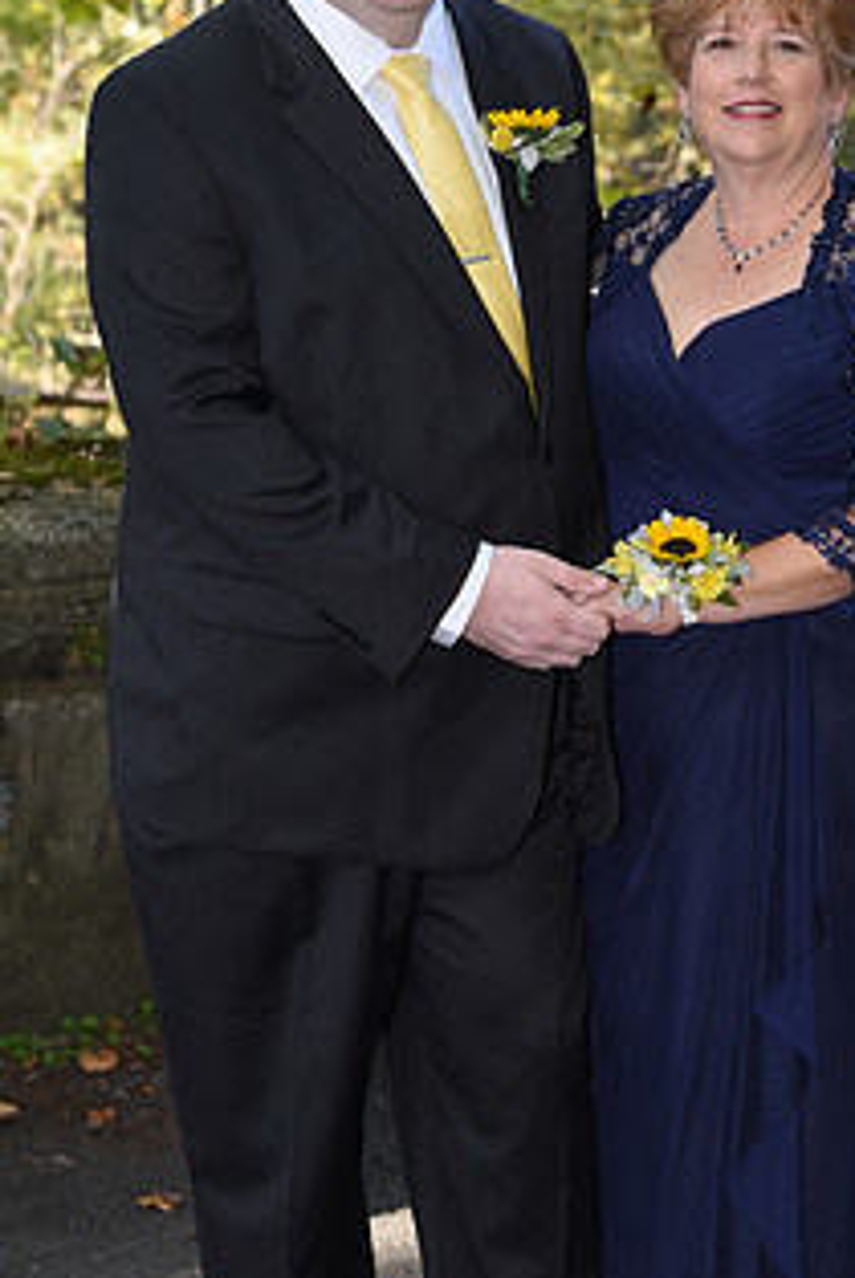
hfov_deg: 11.4
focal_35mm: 120
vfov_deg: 17.0
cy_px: 729
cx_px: 723
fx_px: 4265
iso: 640
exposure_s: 1/200
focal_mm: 65
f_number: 5.6
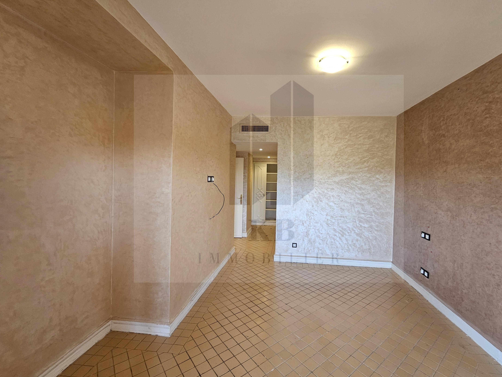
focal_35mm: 14
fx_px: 203
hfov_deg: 101.9
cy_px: 179
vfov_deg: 85.6
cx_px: 269
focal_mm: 2.2
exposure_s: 1/50
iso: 125
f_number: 2.2
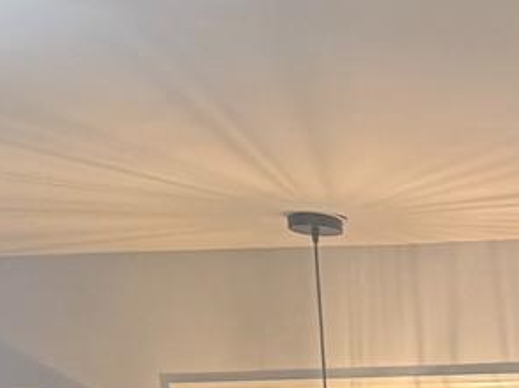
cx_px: 1300
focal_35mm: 168
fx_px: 2516
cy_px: 1148
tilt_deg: -8.3
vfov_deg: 7.7
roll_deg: +1.3
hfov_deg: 10.1
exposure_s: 1/60
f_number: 1.78
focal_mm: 6.76
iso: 250
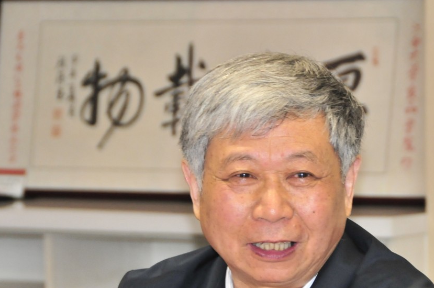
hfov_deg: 7.5
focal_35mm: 275
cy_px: 254
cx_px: 338
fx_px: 3310
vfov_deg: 5.0
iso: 800
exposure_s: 1/60
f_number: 6.3
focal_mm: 95
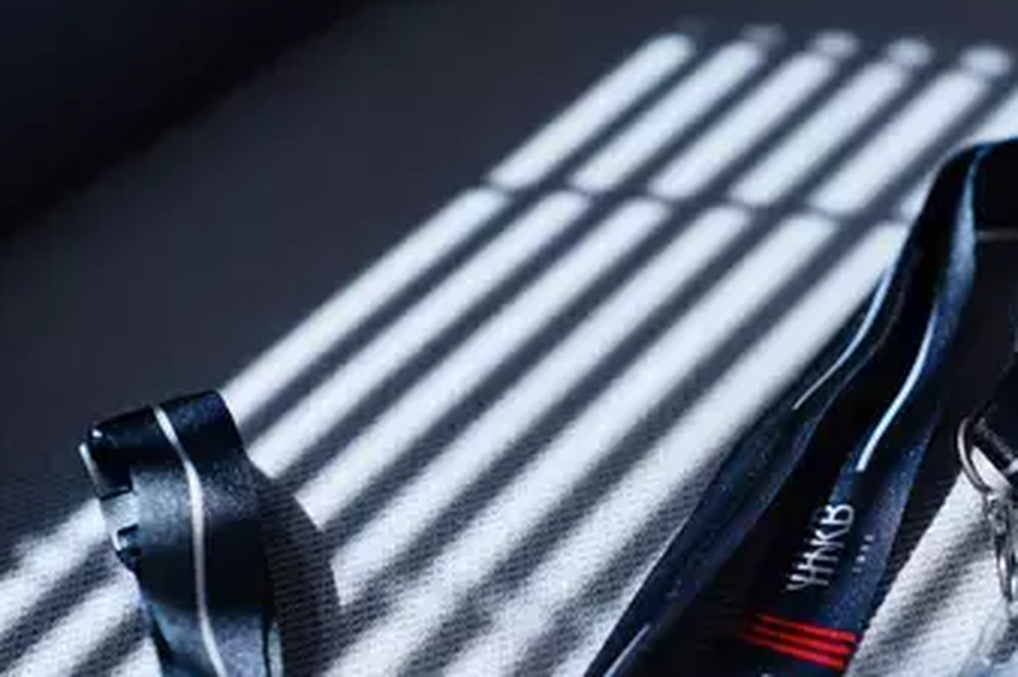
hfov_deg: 19.7
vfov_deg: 13.2
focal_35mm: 103
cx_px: 792
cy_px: 509
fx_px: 2911
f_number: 4
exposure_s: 1/200
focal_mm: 58
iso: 125
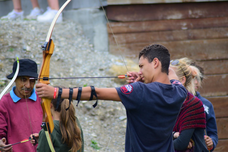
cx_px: 114
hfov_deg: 6.0
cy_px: 76
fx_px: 2185
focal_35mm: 345
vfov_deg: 4.0
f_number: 5
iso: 560
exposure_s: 1/1000
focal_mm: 230
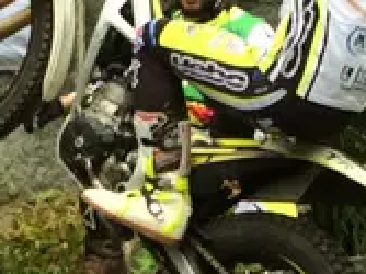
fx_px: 2208
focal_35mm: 209
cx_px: 129
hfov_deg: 9.5
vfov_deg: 7.0
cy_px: 390
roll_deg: +1.3
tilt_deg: +1.5
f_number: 2.2
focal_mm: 4.15
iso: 32
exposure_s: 1/331
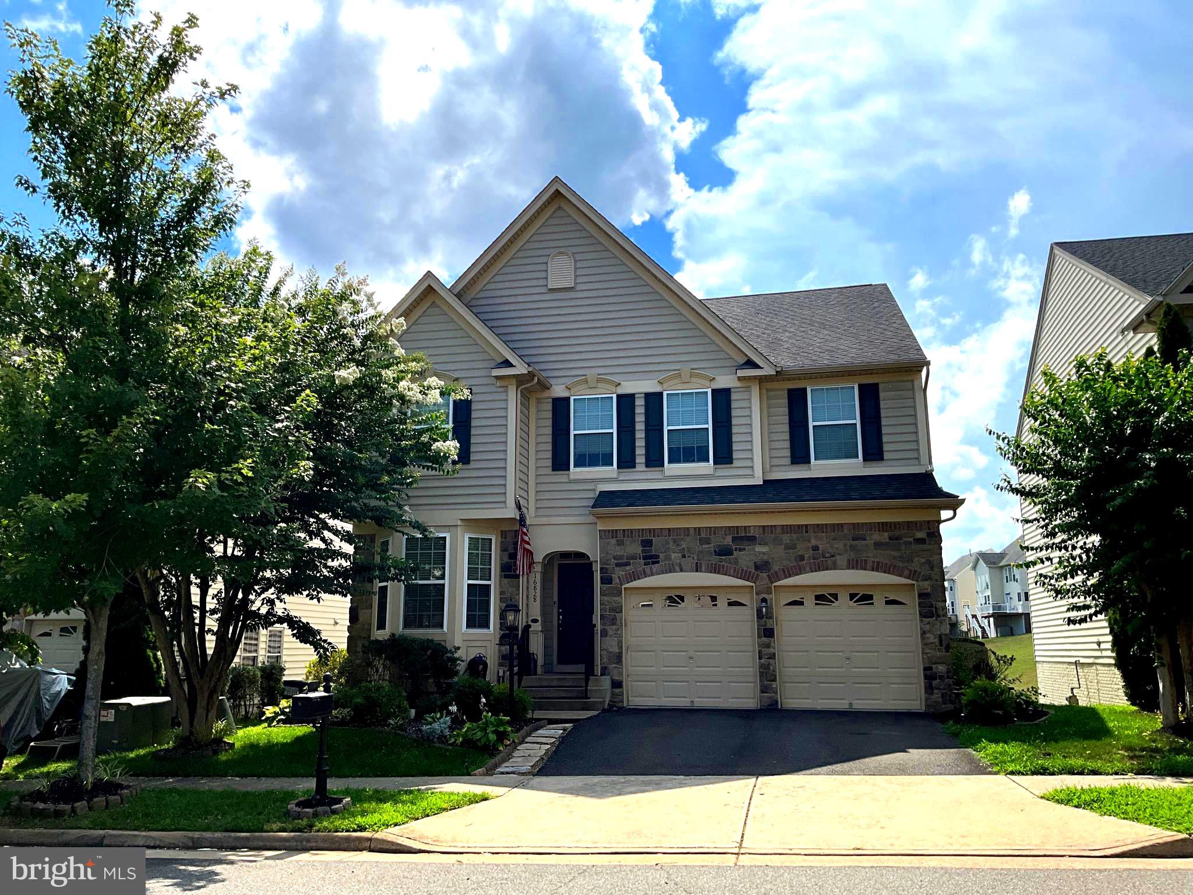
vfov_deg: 48.2
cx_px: 596
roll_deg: +0.1
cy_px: 448
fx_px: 999
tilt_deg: +10.7
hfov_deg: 61.7
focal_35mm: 29
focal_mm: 3
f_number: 1.8
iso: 25
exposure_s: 1/4065
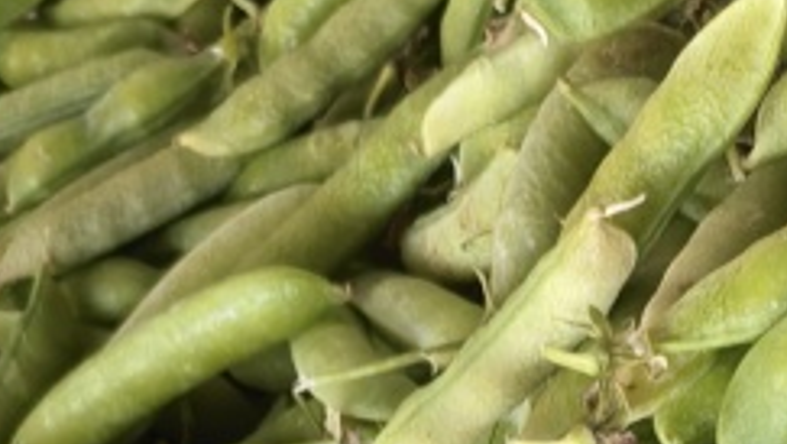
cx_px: 521
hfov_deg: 16.6
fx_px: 2693
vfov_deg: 8.2
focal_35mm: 129
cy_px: 1279
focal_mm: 5.52
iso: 100
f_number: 1.9
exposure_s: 1/50
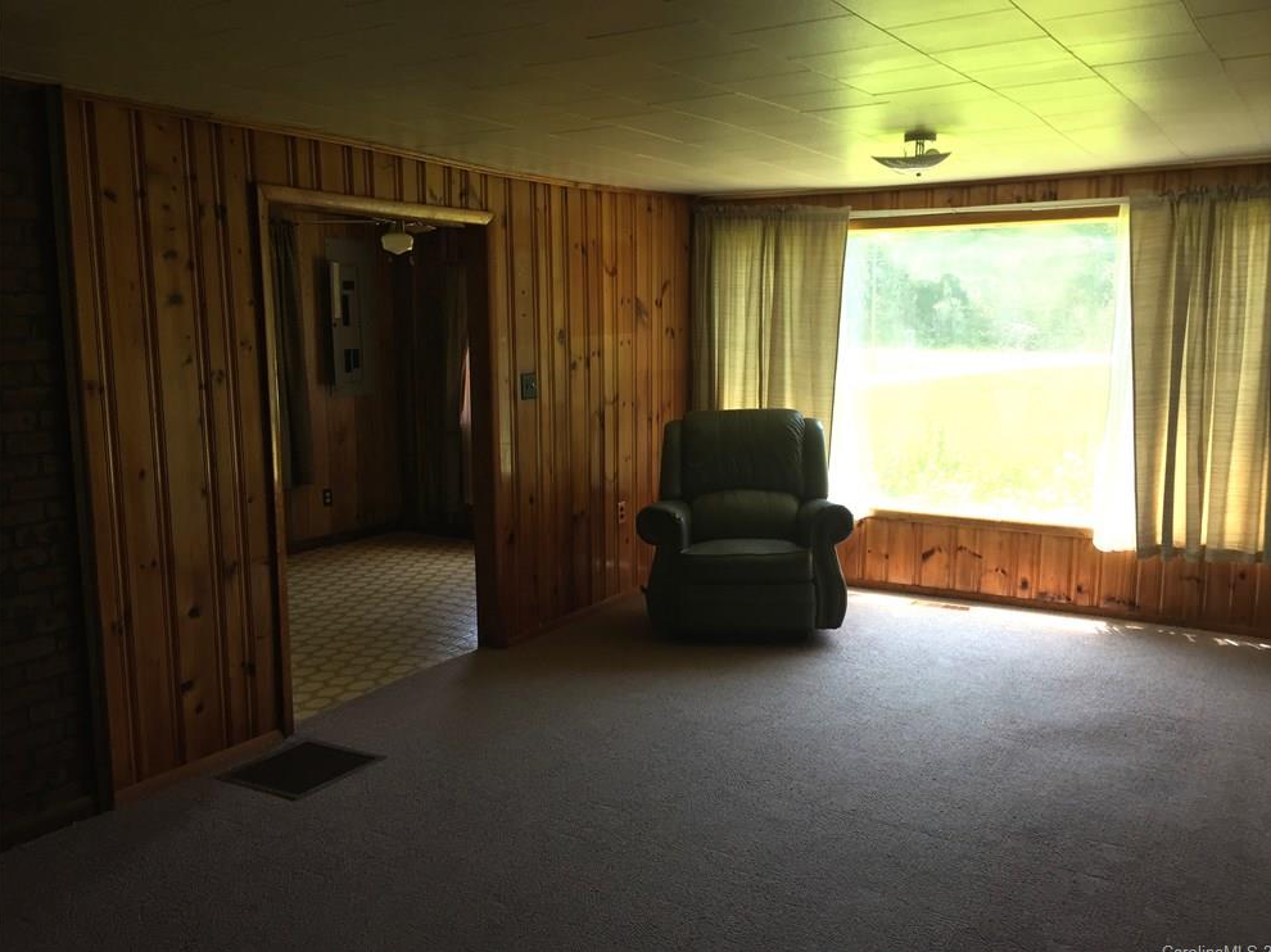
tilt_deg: -6.8
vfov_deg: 46.8
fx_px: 1101
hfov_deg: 60.0
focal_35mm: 30
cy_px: 472
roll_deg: -2.3
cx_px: 652
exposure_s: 1/120
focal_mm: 4.15
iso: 50
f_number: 2.2
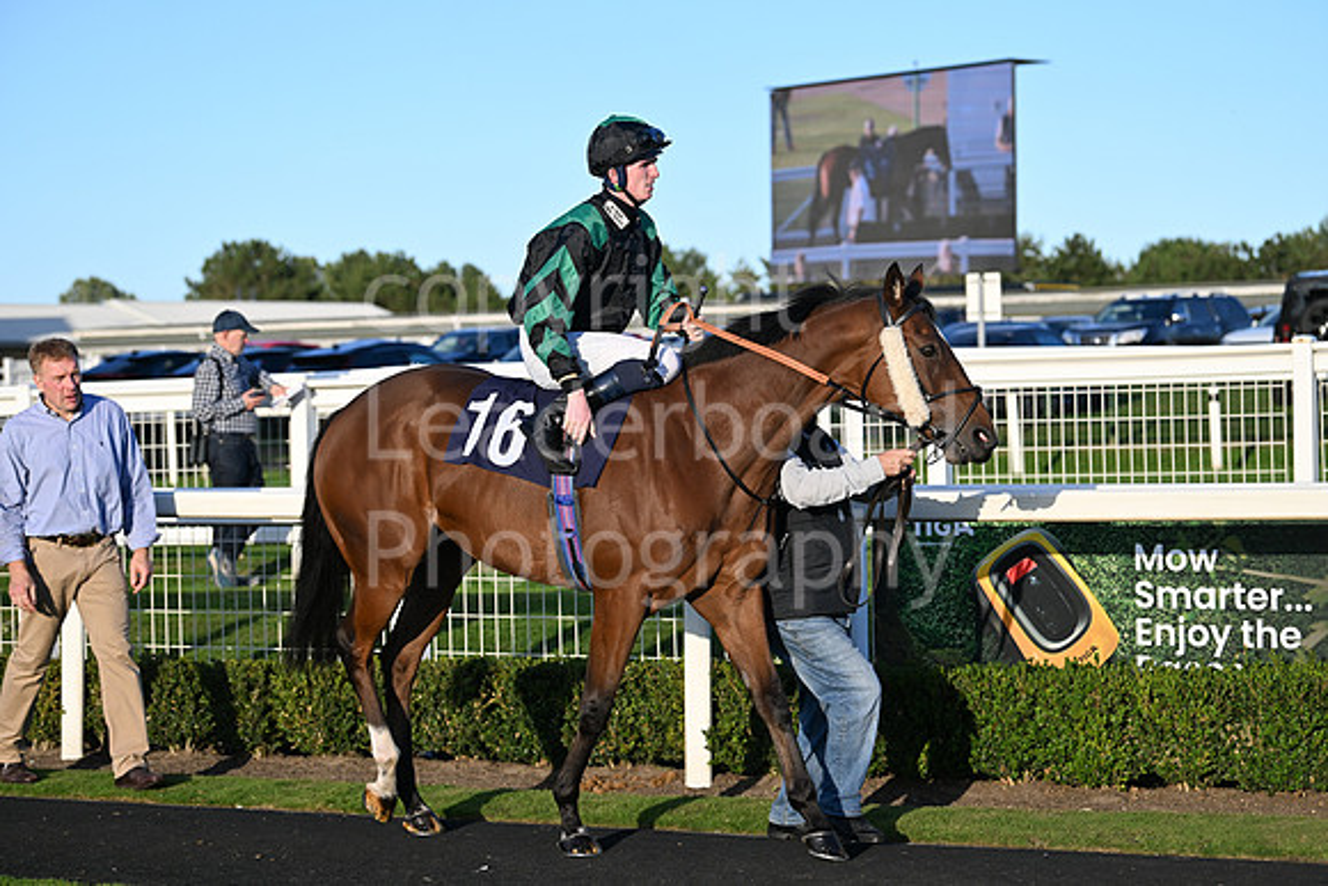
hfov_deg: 23.6
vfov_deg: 15.9
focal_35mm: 86
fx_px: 3173
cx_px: 664
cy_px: 443
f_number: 4
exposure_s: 1/3200
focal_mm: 86
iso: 400
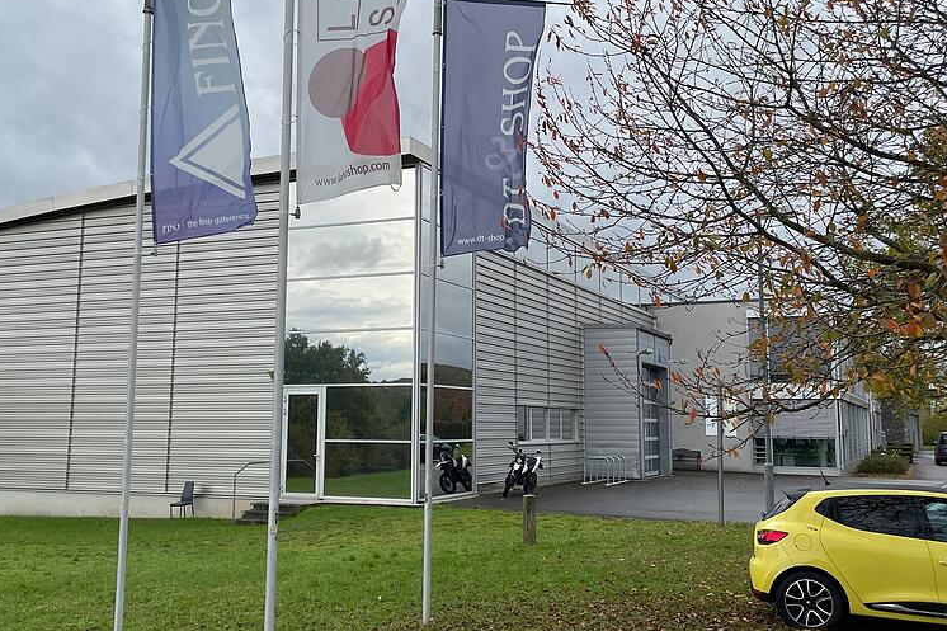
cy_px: 302
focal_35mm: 29
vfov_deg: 44.9
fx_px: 763
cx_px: 442
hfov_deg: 63.6
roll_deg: -0.4
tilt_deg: +7.1
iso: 32
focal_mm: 4.2
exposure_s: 1/2174
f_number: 1.6
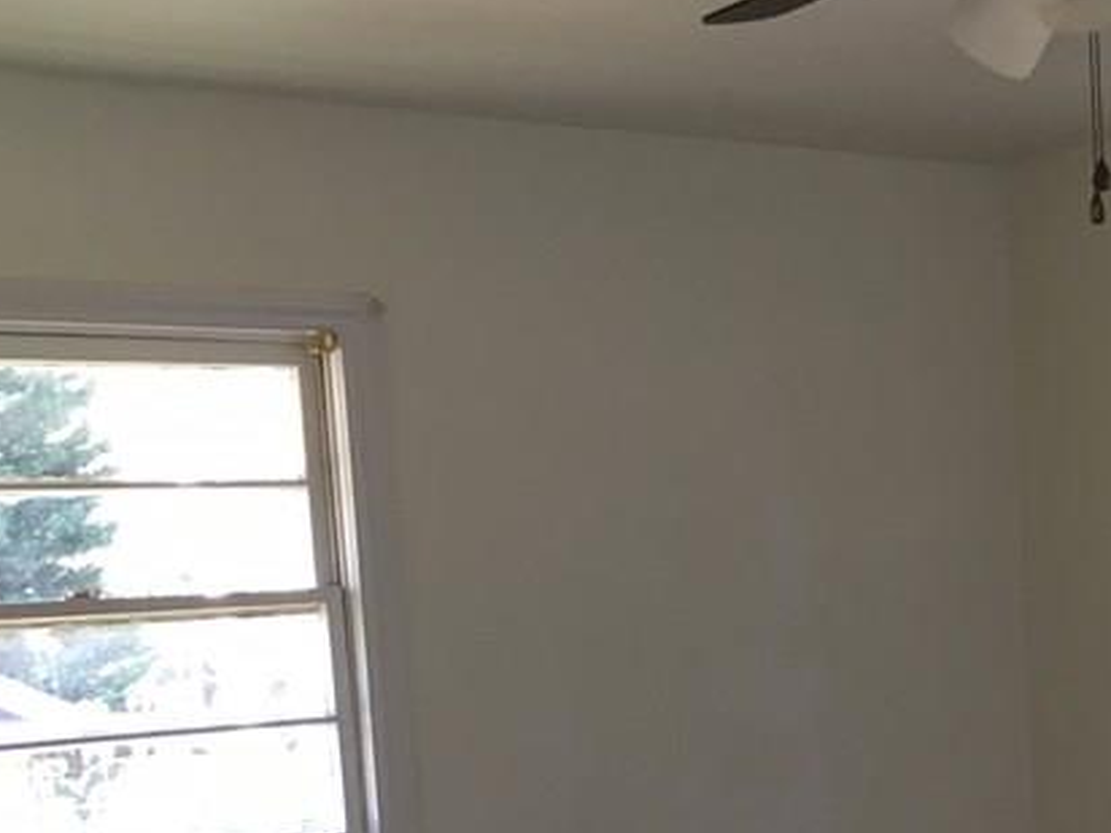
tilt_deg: -6.1
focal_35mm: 72
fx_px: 2311
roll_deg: +2.8
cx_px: 1122
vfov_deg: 19.9
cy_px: 798
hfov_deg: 25.6
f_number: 2.2
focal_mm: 4.15
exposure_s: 1/30
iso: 64
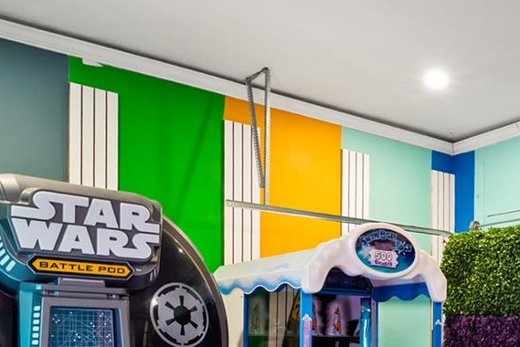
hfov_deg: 39.3
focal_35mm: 45
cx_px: 501
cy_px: 334
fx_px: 650
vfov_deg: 28.3
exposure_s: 1/10
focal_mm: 16
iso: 2000
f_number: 7.1
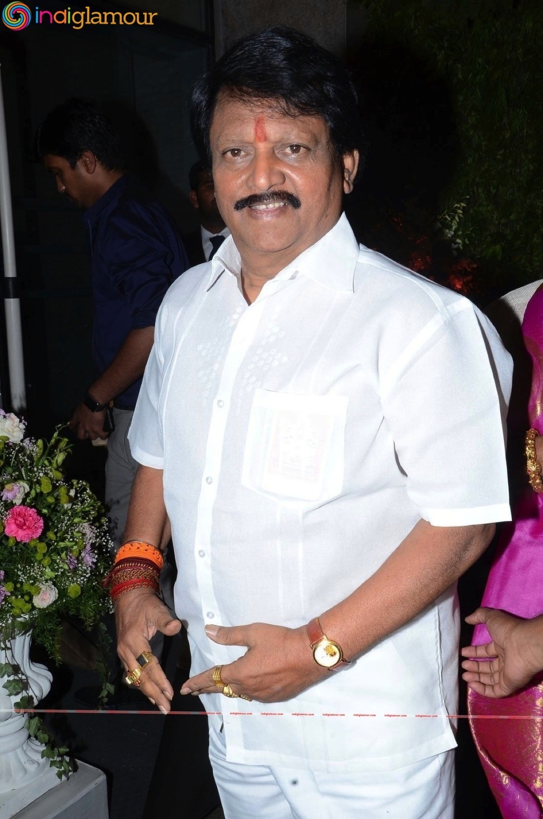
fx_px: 852
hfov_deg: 35.4
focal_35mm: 38
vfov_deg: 51.4
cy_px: 410
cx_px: 272
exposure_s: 1/125
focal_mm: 25
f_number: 13
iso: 500
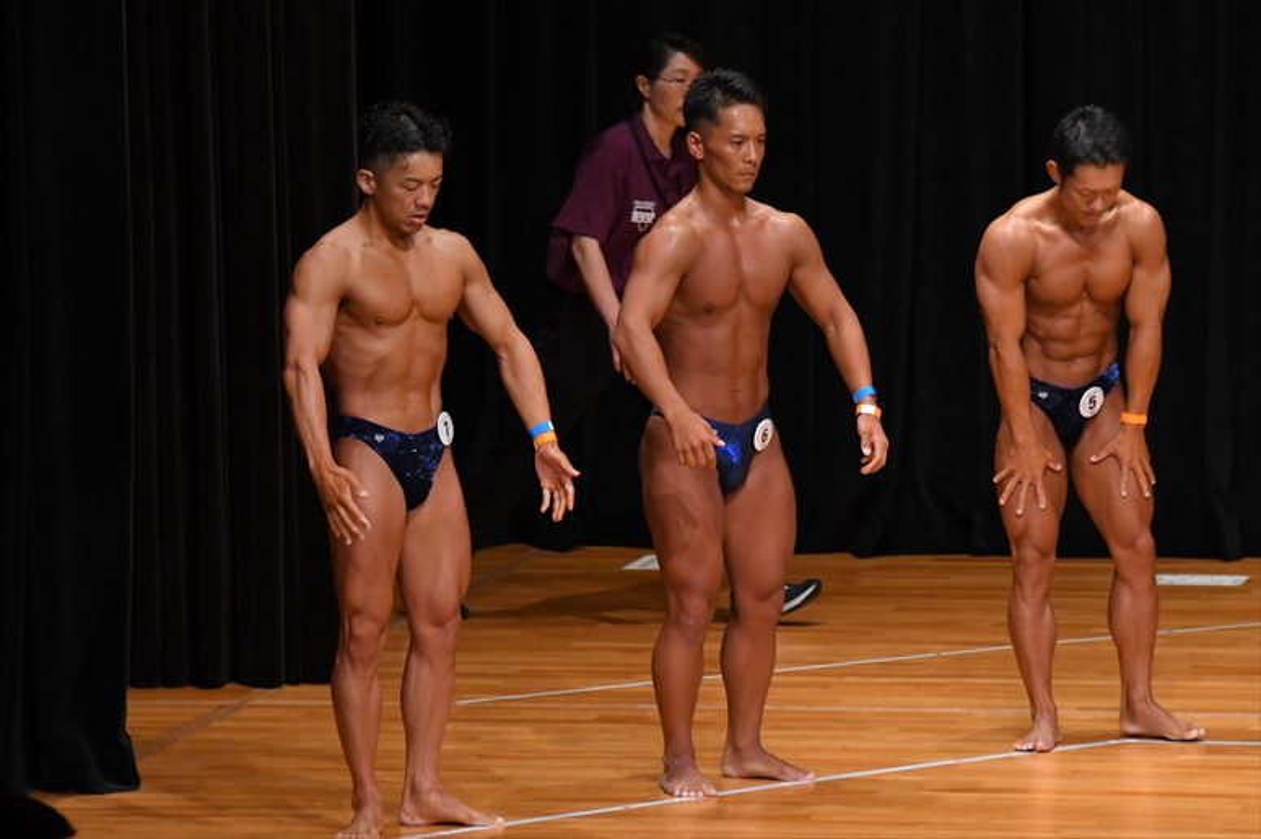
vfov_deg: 4.8
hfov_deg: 7.2
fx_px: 9978
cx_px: 630
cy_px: 420
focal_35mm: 285
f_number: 5.6
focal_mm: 190
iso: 4000
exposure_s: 1/400
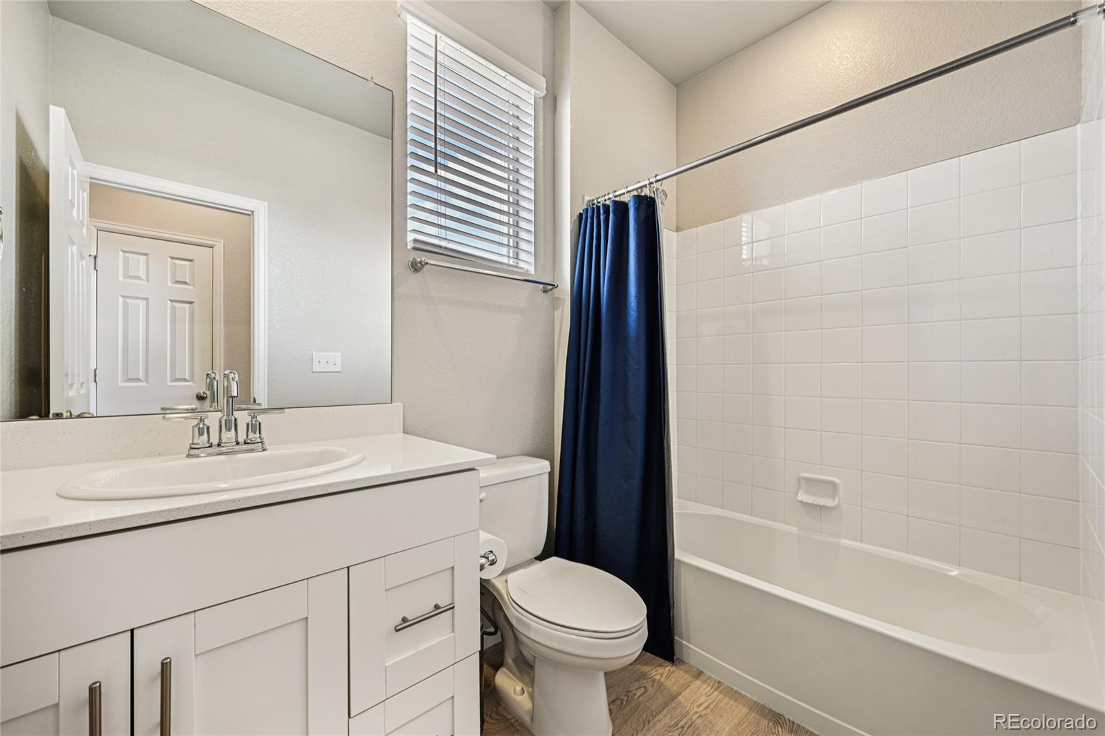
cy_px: 368
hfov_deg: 104.3
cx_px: 552
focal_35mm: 14
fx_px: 430
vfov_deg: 81.2
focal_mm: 14
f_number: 11
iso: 400
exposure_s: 1/15
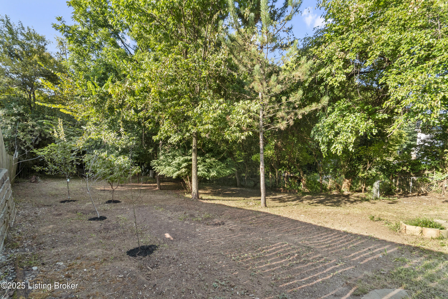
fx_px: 187
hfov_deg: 100.4
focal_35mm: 15
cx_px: 224
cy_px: 150
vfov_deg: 77.3
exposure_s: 1/125
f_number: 8
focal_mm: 10
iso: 400
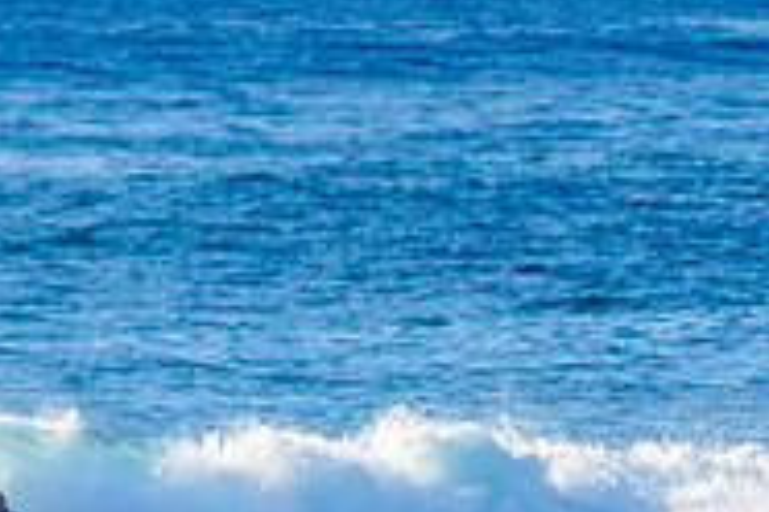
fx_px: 40861
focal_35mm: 1913
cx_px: -154
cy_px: 545
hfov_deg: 1.1
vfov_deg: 0.7
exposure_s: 1/2000
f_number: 5.6
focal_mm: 500
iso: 320
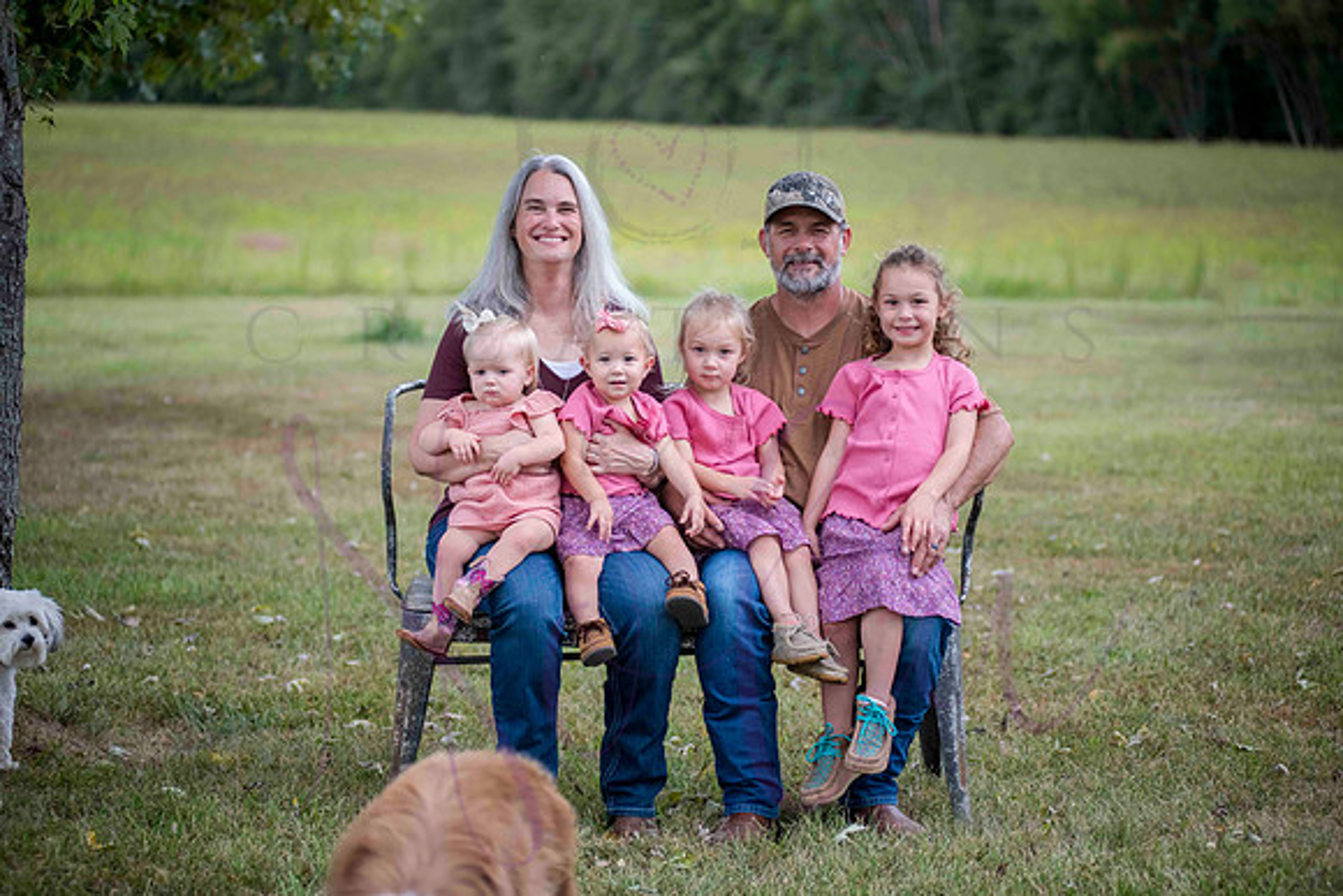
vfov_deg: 17.1
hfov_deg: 25.4
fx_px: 2985
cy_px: 448
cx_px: 672
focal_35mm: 80
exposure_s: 1/640
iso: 400
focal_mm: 80
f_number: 3.2
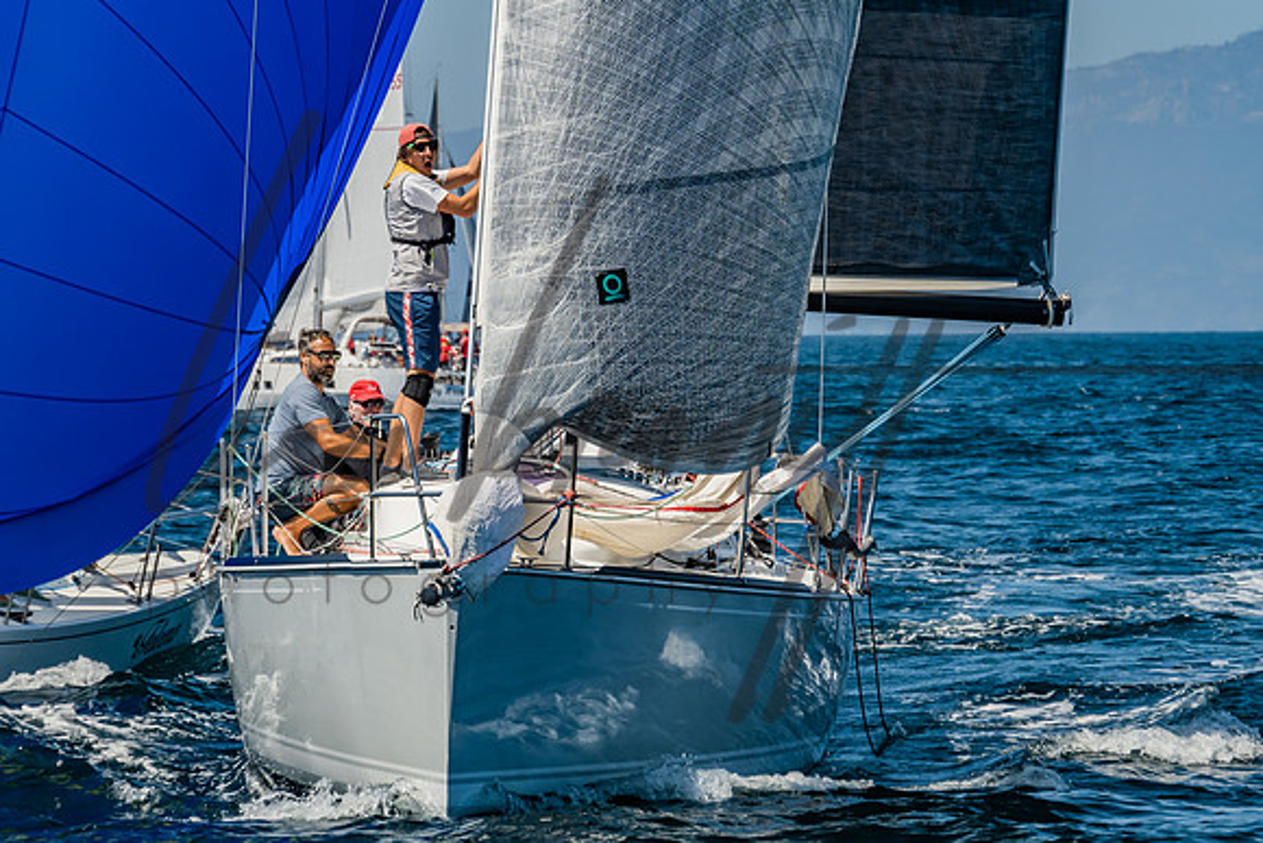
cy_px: 187
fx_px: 7723
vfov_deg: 6.2
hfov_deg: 9.3
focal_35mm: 220
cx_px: 669
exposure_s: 1/500
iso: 160
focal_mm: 120
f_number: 6.3
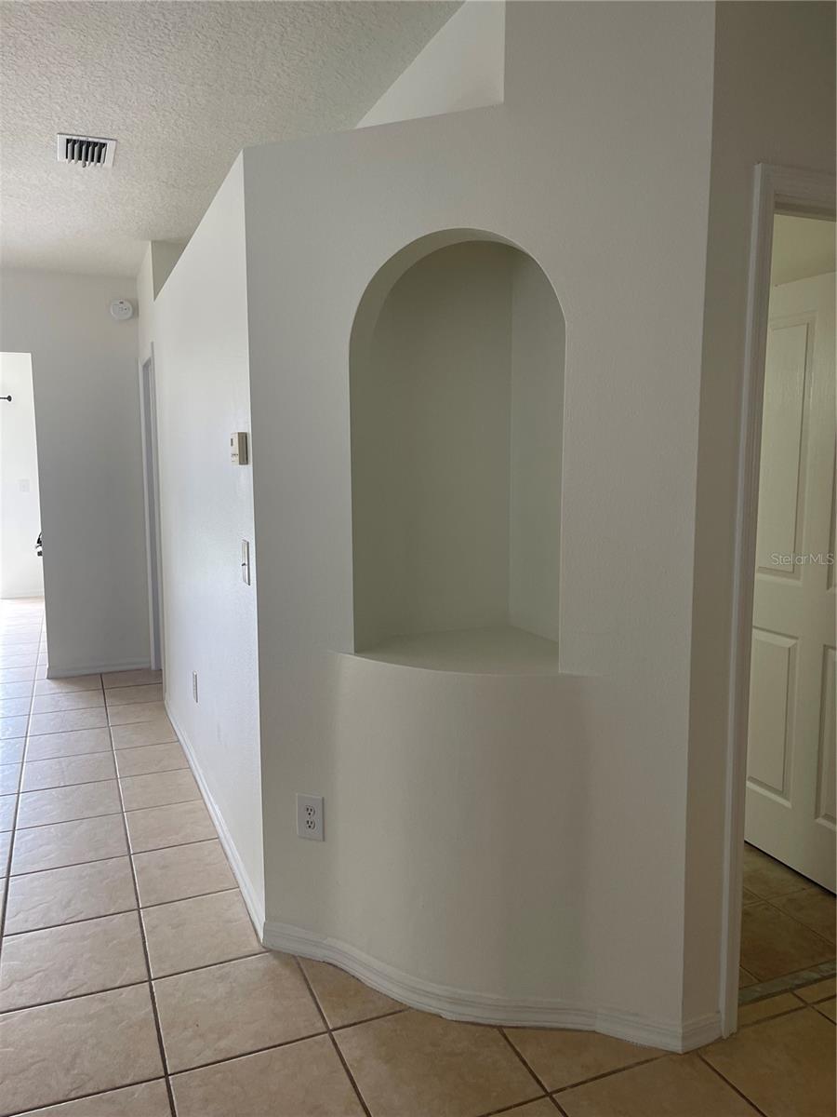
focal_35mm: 25
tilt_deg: -9.1
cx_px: 418
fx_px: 806
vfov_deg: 69.4
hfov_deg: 54.9
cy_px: 558
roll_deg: -1.4
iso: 125
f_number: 1.6
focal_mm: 5.1
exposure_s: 1/120
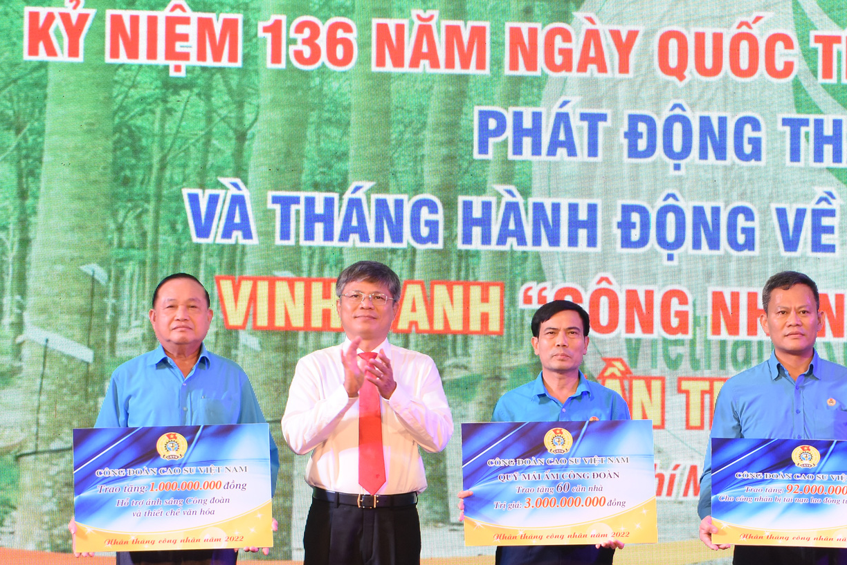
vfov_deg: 9.0
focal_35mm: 152
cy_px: 407
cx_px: 614
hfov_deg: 13.5
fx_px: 3577
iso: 800
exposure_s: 1/125
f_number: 3.5
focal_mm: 62
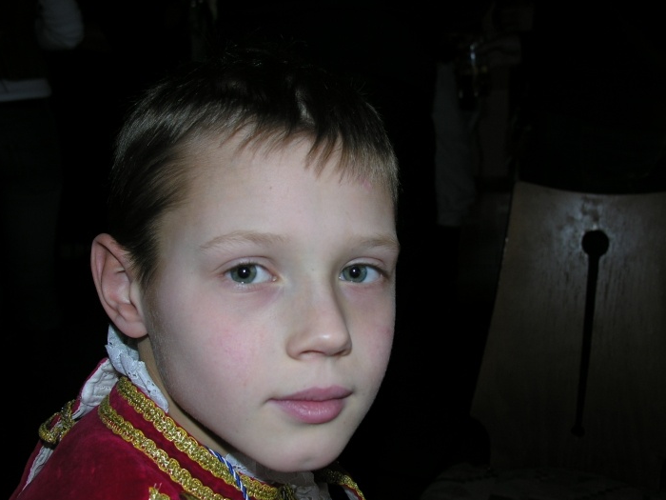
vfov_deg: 35.9
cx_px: 307
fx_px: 770
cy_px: 267
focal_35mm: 40
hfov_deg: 46.8
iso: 50
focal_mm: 8.9
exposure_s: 1/60.1
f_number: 2.8
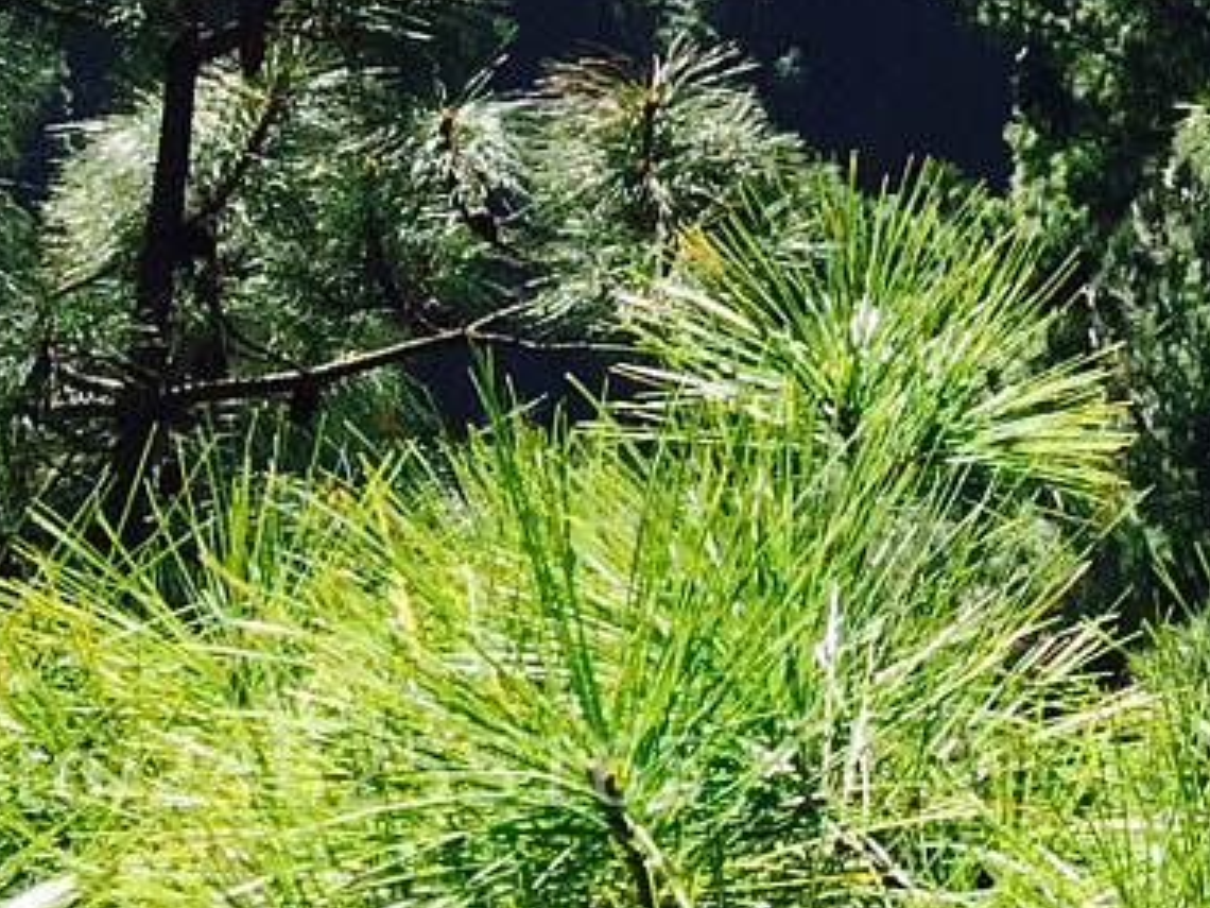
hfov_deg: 15.4
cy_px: -887
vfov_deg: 11.1
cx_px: 1589
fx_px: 4265
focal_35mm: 122
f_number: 2.2
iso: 32
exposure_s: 1/860
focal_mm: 4.15
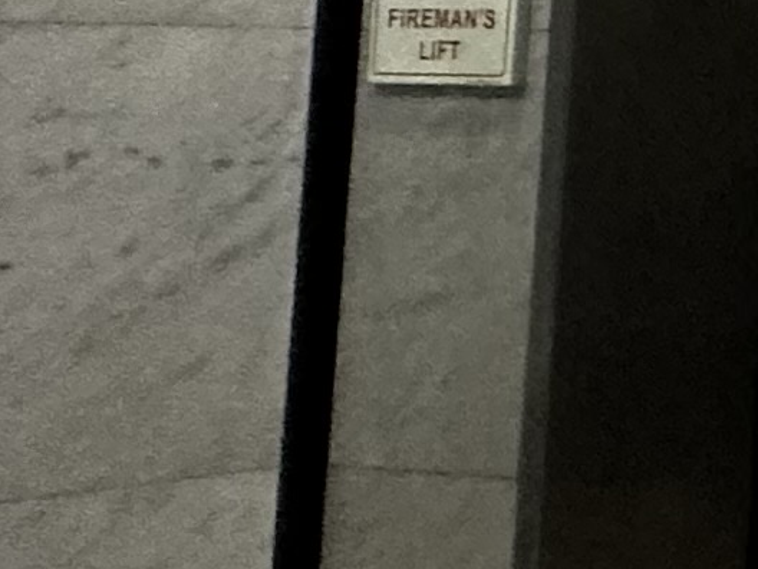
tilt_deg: +3.9
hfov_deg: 9.2
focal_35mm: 107
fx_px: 2343
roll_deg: +0.2
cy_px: -75
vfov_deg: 13.5
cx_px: 2756
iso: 400
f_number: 2.2
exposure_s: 1/50
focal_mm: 2.22
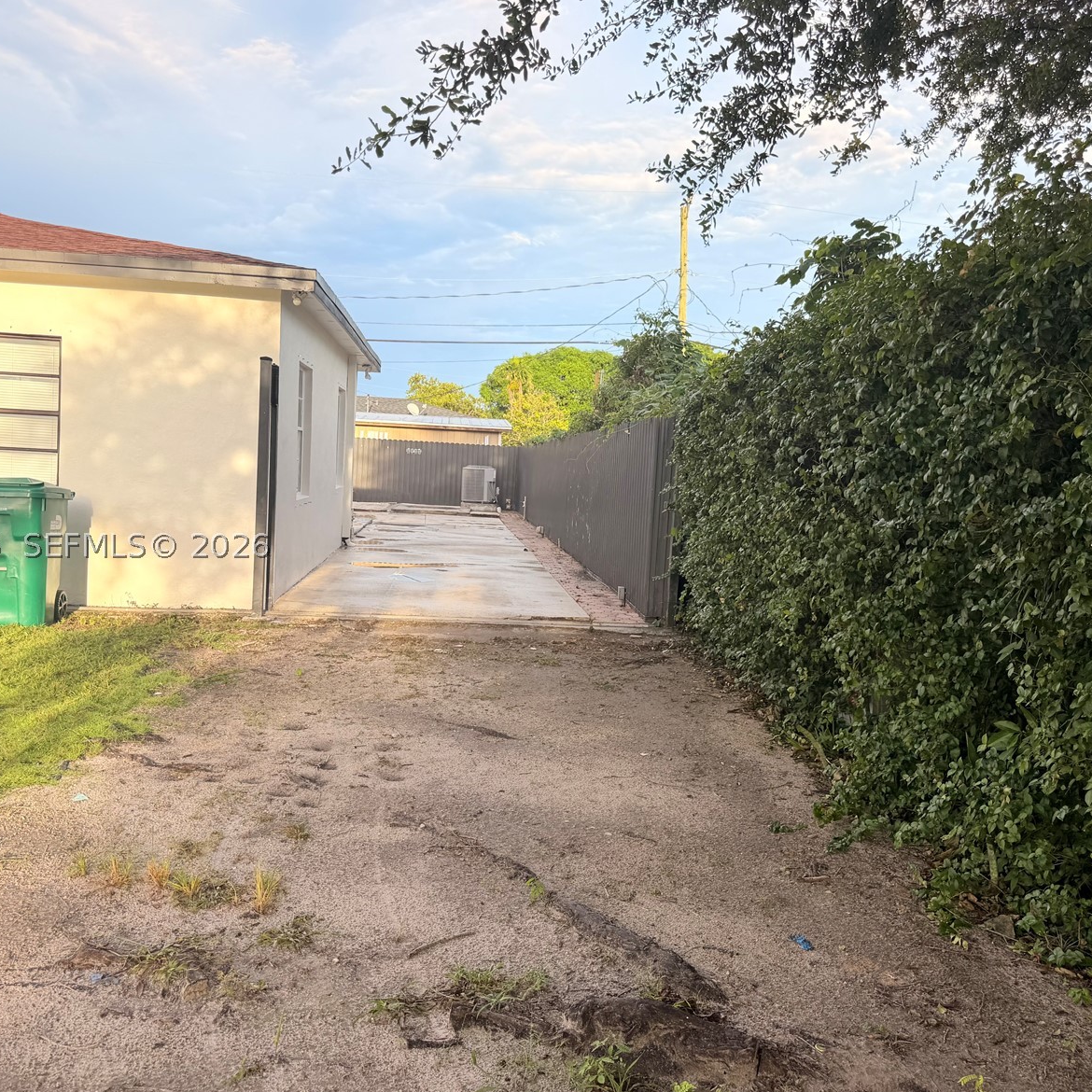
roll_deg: -1.0
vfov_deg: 55.6
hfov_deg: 55.6
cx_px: 555
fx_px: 1035
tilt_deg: -7.4
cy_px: 545
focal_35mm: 29
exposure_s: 1/1361
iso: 80
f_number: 1.78
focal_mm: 6.76
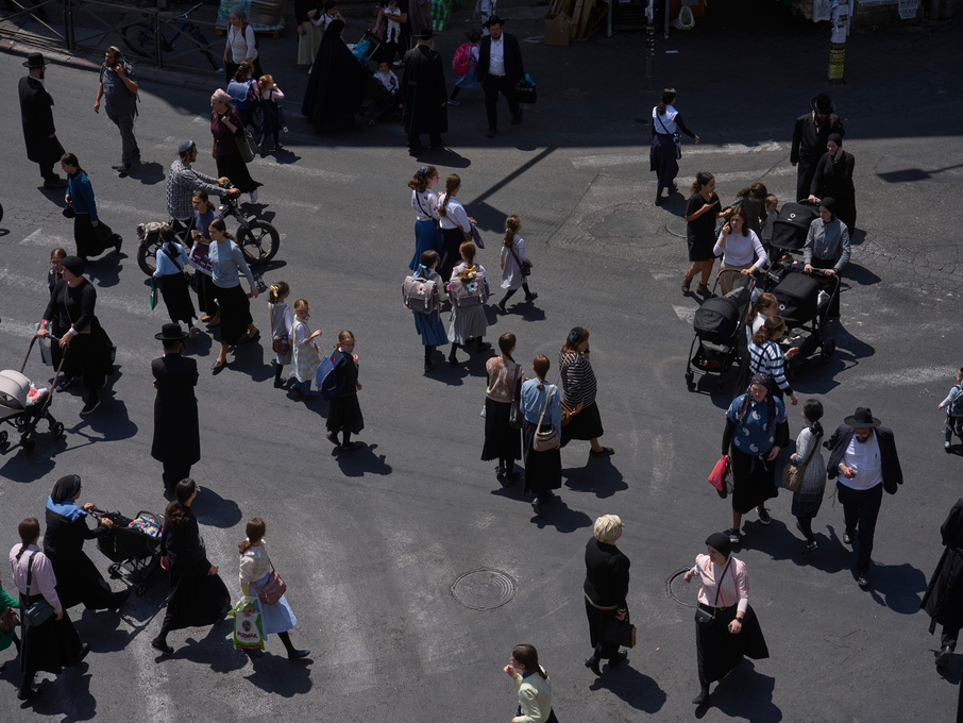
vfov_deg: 23.3
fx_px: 1753
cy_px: 362
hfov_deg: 30.7
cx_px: 483
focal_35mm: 63
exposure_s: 1/4000
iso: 200
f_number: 3.5
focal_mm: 58
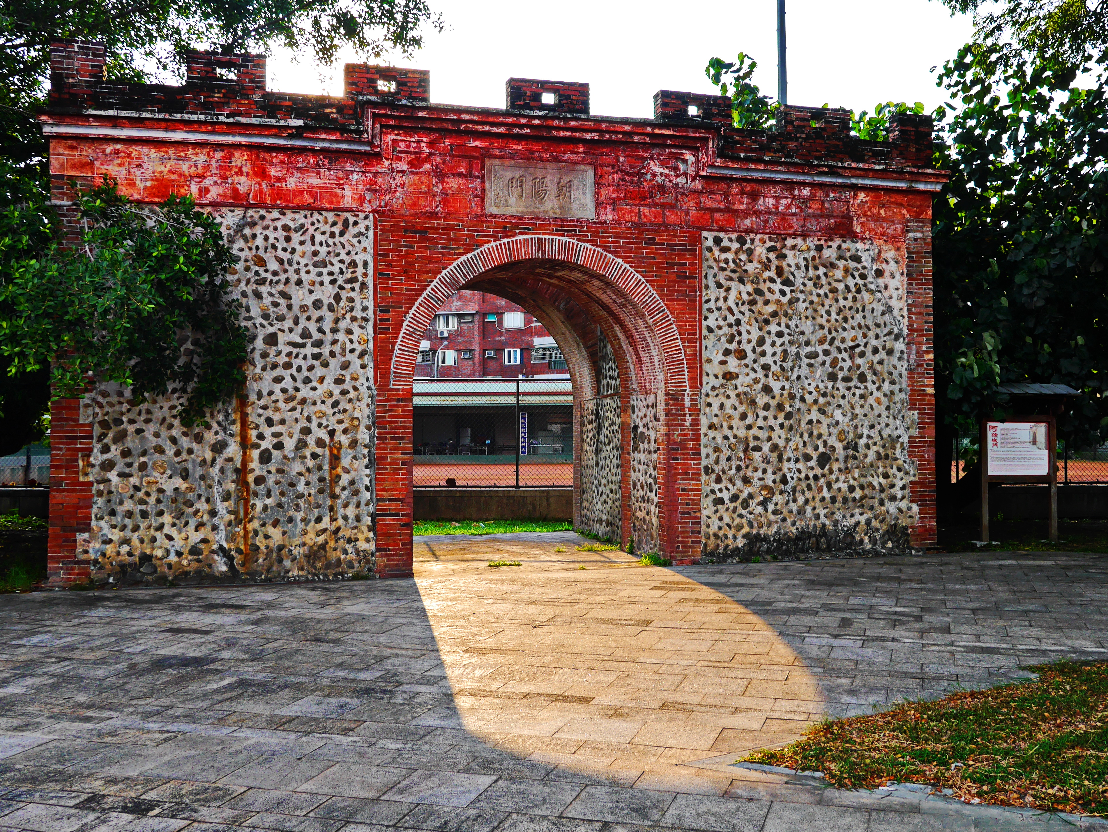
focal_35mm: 33
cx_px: 613
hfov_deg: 55.2
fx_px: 1057
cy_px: 394
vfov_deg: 43.0
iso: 160
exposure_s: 1/250
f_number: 5.6
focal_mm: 14
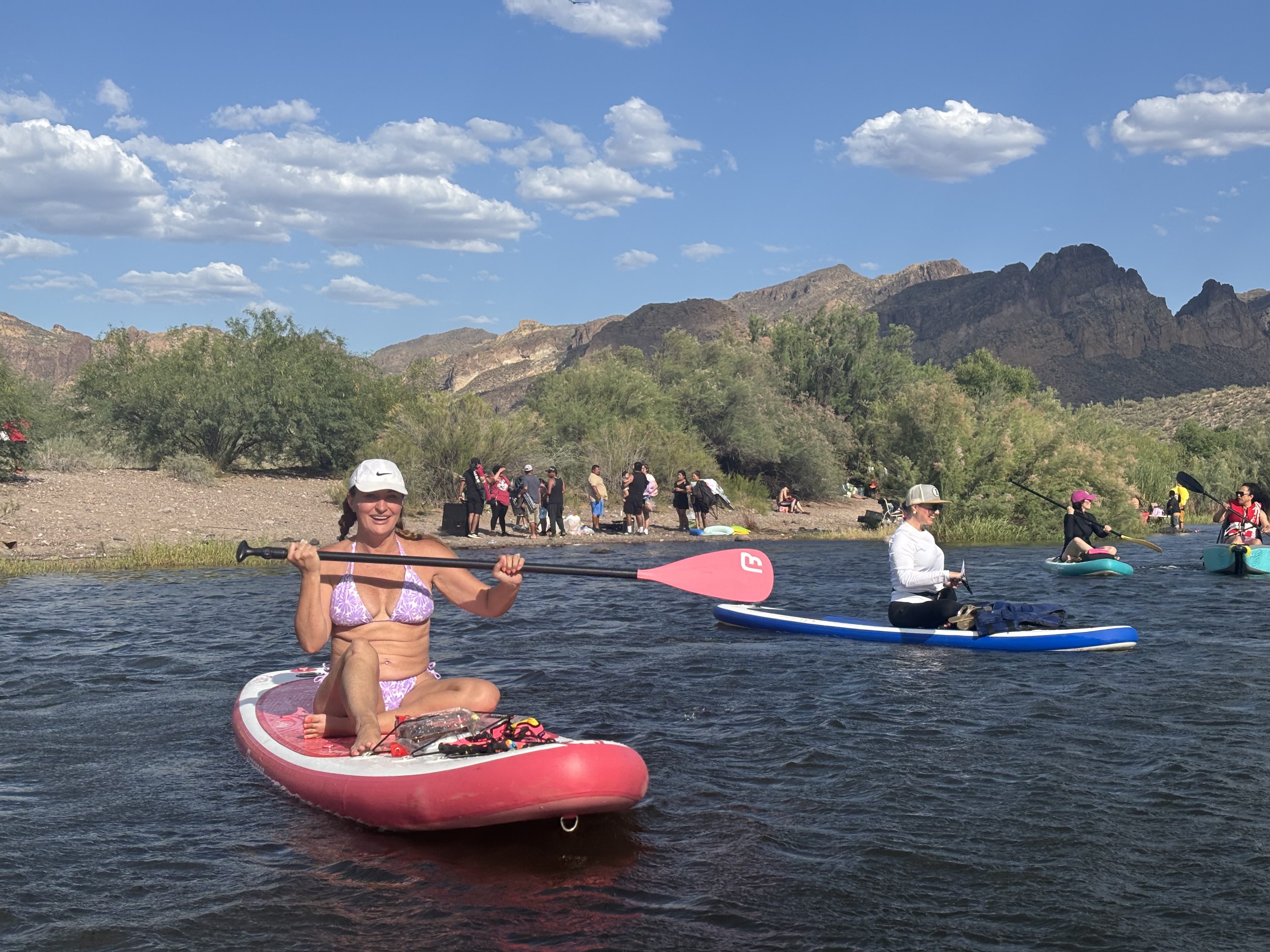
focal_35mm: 52
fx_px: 1908
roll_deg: +0.0
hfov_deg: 36.8
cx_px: 635
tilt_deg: +3.6
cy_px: 476
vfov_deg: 28.0
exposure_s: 1/2933
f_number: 1.6
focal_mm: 5.96
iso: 32
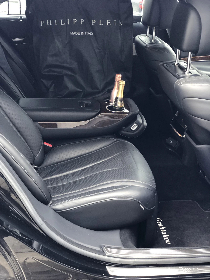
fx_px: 421
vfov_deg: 36.8
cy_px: 140
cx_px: 105
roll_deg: -2.9
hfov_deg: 28.0
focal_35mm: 52
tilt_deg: -23.5
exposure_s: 1/30
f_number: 2.4
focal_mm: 6
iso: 125
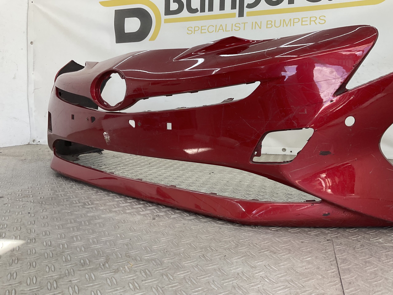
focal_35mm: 29
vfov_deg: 48.2
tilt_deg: -9.0
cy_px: 148
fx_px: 329
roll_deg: +0.7
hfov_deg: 61.7
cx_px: 196
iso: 16
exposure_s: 1/100
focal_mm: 3
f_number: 1.8
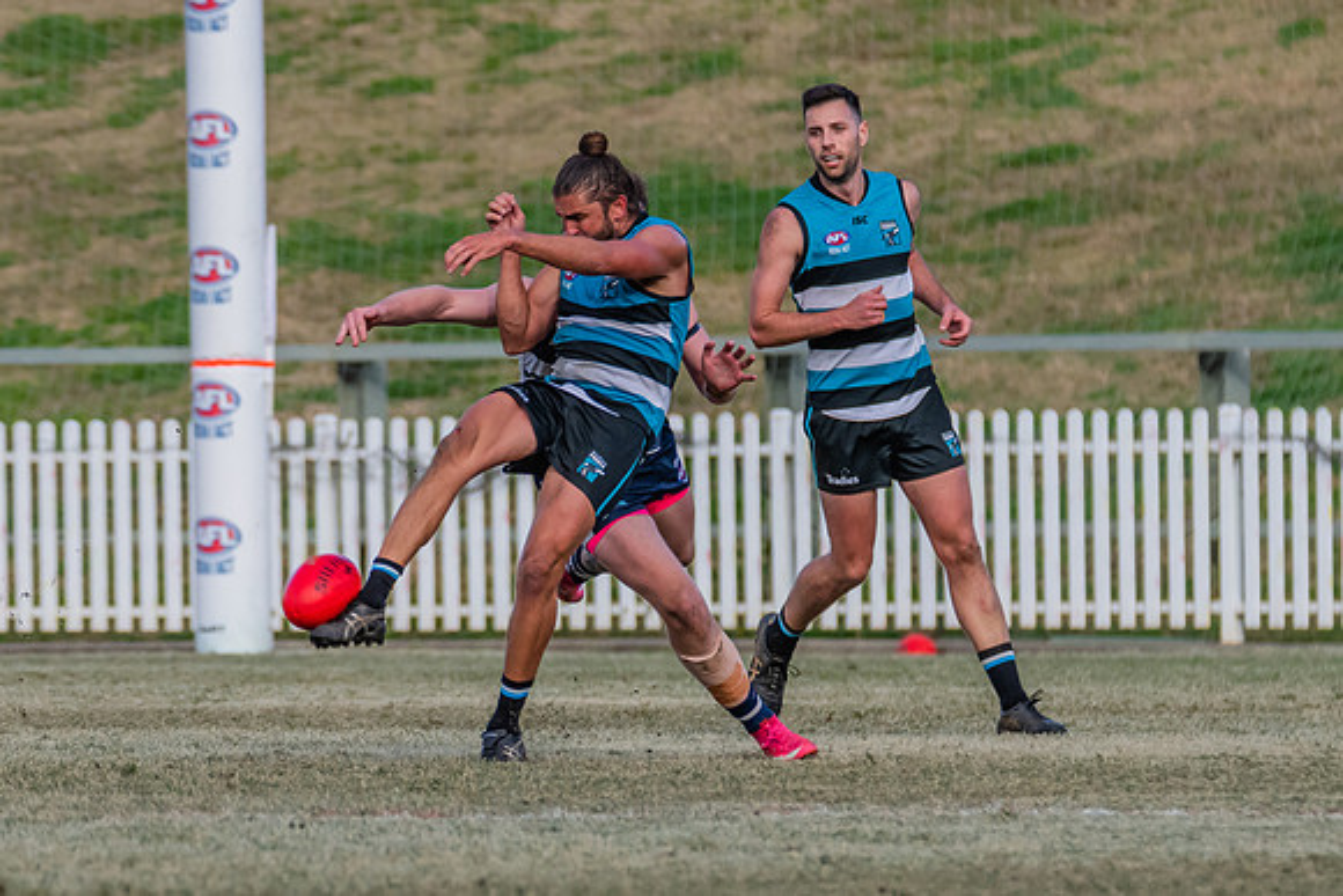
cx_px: 505
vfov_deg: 1.9
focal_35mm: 733
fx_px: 27356
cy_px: 555
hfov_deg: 2.8
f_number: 6
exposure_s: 1/2000
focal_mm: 380
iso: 900
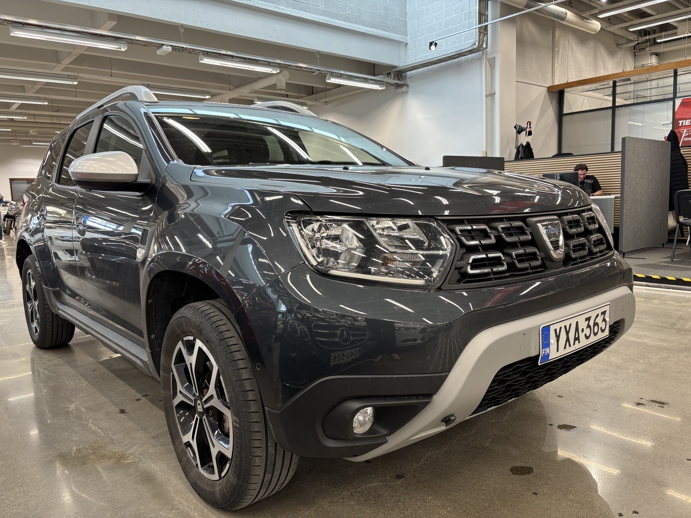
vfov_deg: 53.1
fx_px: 519
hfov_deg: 67.3
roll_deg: +1.7
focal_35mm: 26
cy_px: 259
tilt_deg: -7.4
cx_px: 346
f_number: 1.6
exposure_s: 1/50
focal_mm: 5.96
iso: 100
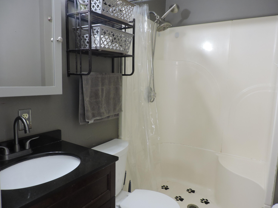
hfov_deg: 71.6
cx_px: 139
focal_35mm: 24
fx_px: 193
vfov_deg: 56.8
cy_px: 104
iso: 360
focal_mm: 4.3
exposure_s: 1/30
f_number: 3
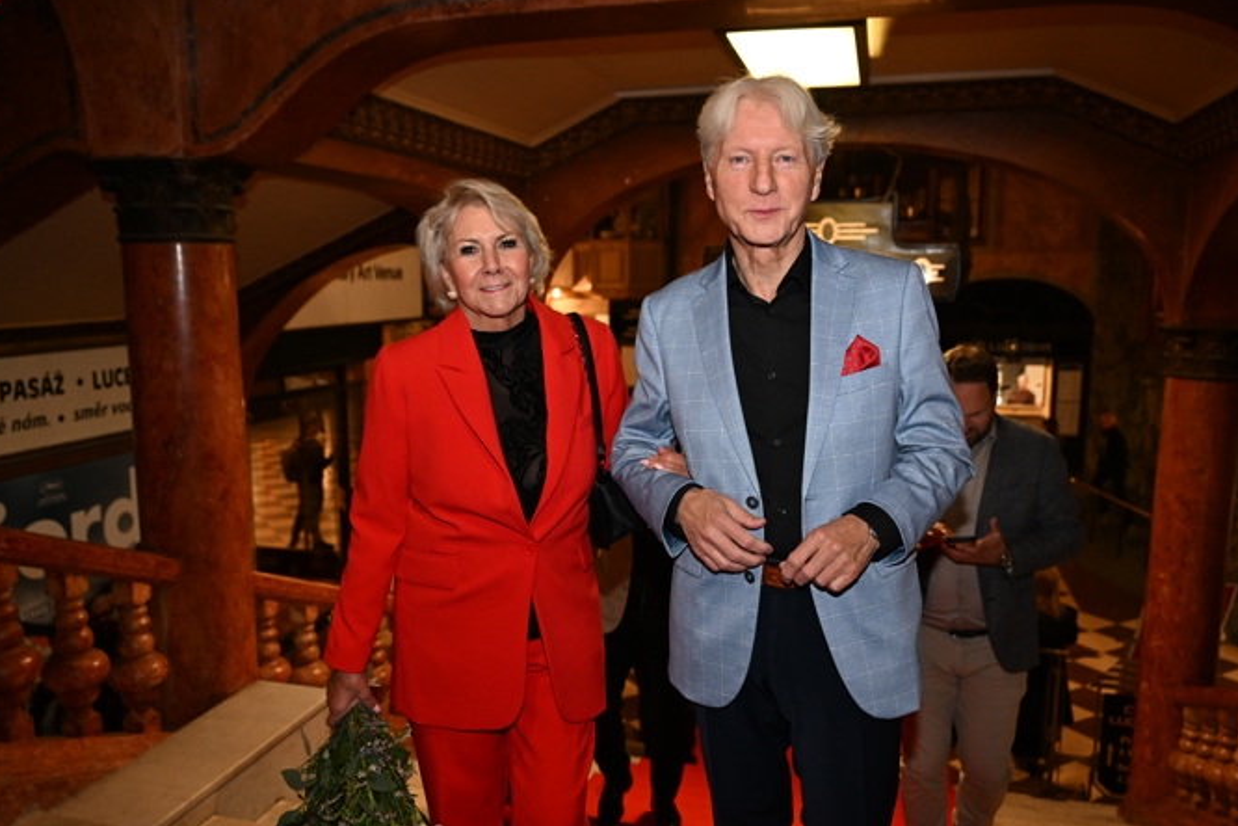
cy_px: 420
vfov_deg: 44.2
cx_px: 615
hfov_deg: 62.8
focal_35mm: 30
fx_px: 1015
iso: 3200
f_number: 3.5
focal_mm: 28.5
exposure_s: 1/200
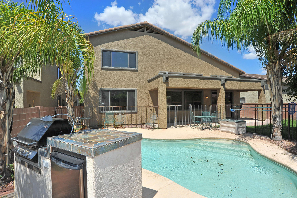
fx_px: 148
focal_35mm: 18
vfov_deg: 67.3
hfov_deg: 90.0
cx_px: 148
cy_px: 99
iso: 320
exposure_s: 1/320
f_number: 14
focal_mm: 18
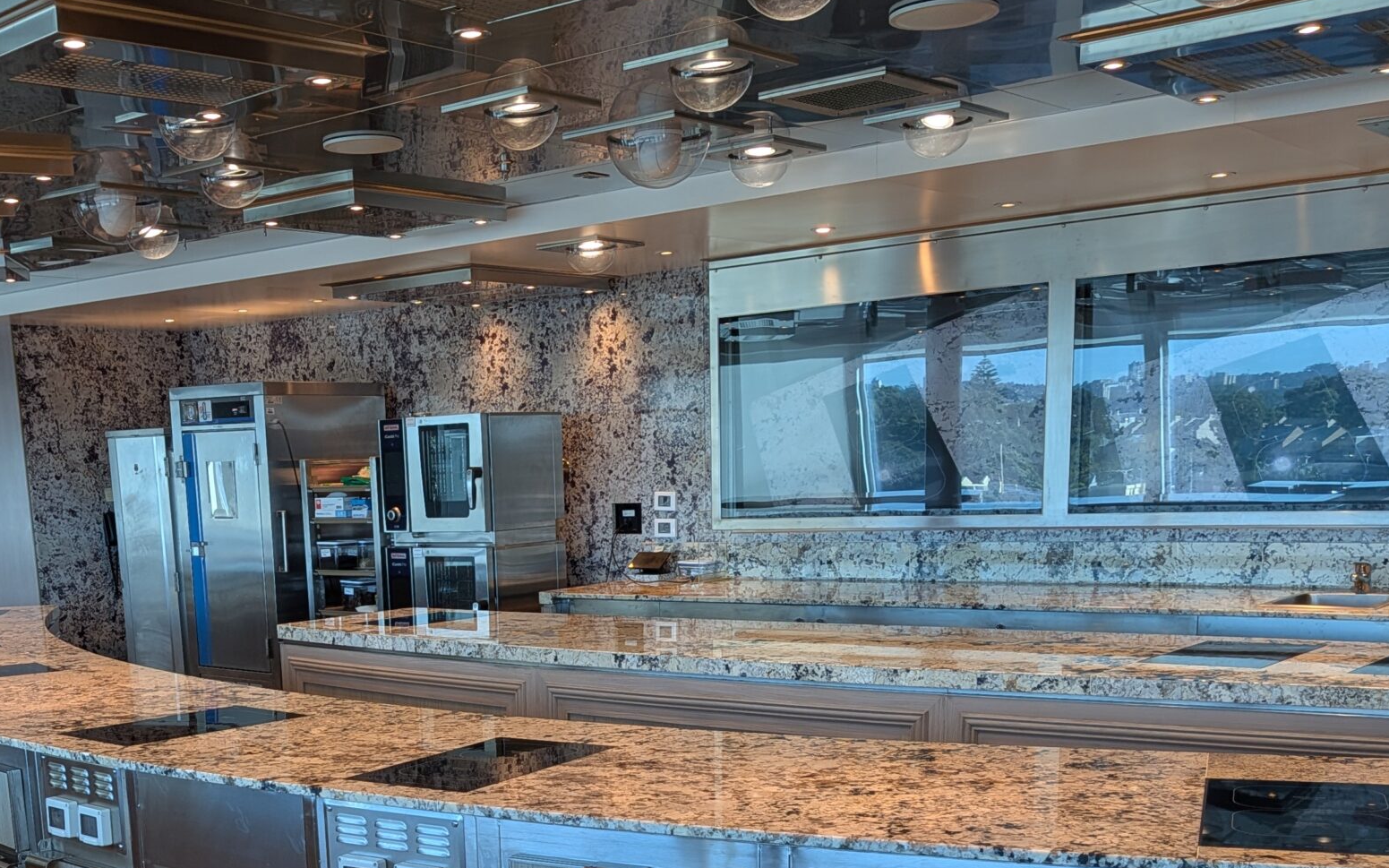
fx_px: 1590
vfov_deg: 29.0
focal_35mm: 42
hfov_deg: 46.9
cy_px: 824
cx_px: 541
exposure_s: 1/120
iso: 43
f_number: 1.7
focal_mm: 4.53
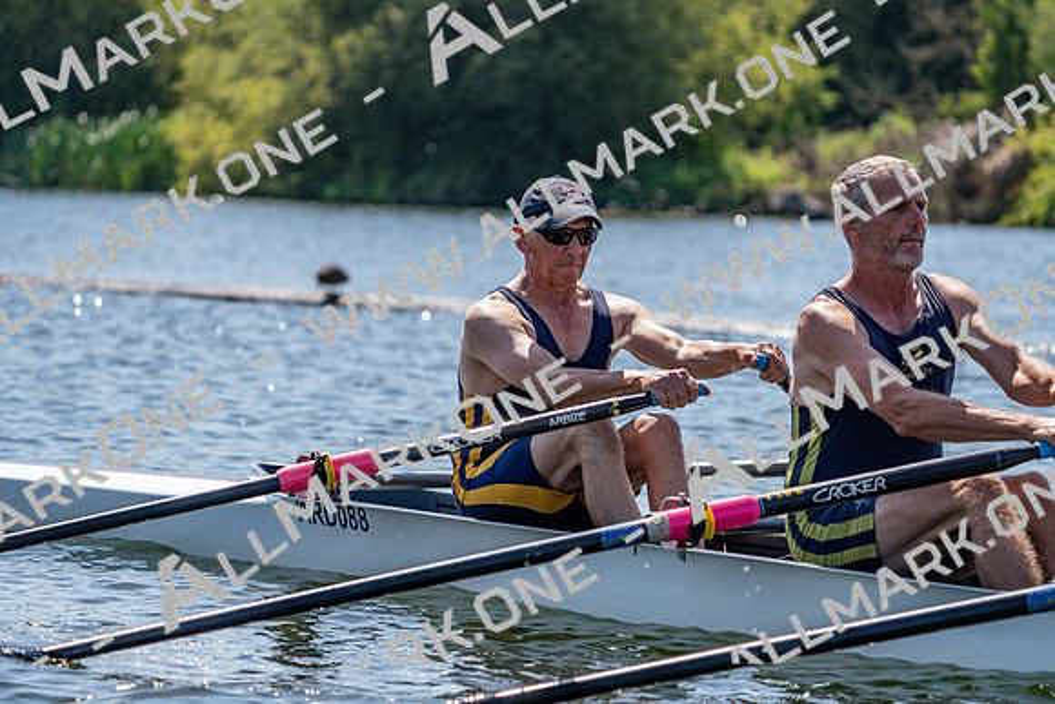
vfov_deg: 6.9
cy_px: 352
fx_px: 5862
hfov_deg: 10.3
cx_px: 528
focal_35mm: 200
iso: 250
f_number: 5.6
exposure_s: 1/2000
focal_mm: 200
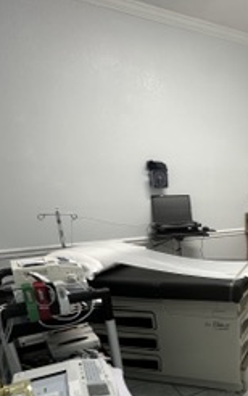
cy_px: 307
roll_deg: -0.2
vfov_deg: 60.3
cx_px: 235
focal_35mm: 29
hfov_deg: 39.2
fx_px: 313
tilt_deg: -20.1
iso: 250
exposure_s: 1/120
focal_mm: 2.22
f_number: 2.2
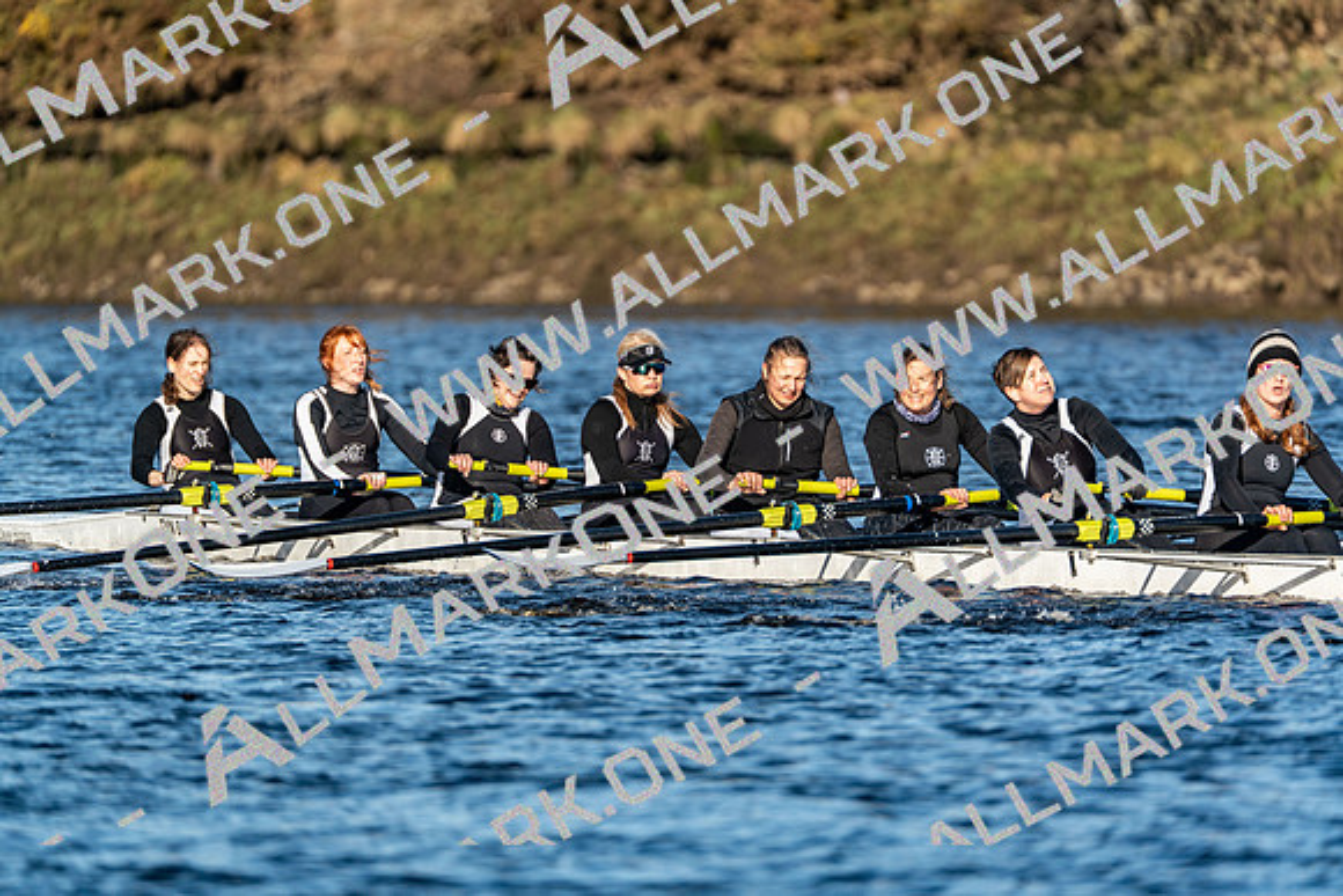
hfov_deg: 3.4
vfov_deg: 2.3
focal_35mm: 600
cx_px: 672
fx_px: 22388
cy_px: 448
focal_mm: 600
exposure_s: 1/2000
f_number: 6.3
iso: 400
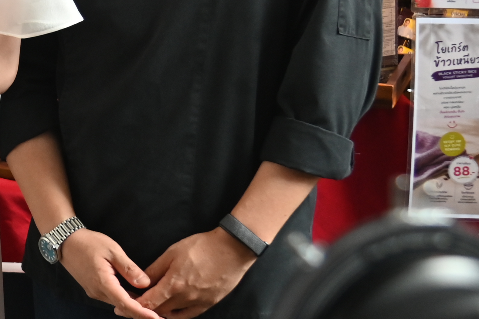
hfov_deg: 15.5
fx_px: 1529
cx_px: -360
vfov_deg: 11.6
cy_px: -83
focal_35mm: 115
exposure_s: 1/200
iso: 900
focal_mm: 30
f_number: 4
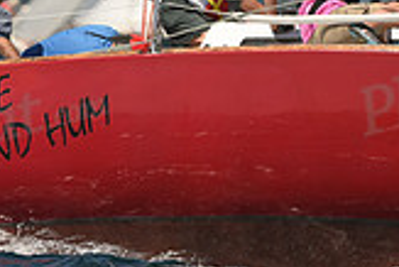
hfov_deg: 1.4
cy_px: -21
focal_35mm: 1424
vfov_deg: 1.0
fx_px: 15796
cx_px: 235
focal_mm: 400
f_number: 5.6
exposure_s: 1/1000
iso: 250
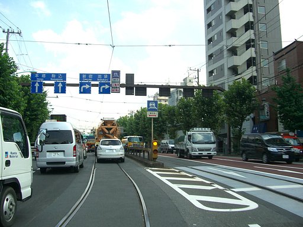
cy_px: 114
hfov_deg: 49.0
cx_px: 152
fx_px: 333
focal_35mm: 38
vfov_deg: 37.7
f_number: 5.6
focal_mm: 7.9
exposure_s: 1/160
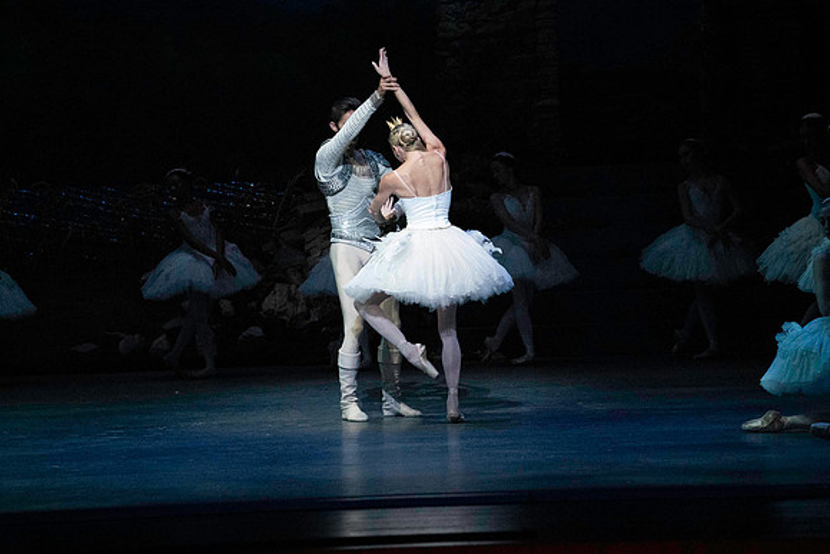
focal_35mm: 200
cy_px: 277
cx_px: 415
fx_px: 4612
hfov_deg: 10.3
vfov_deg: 6.9
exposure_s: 1/400
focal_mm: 200
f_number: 5
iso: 25600
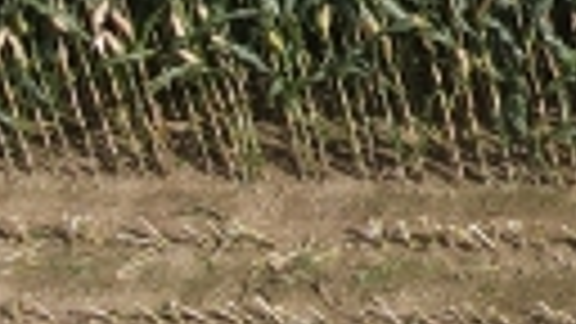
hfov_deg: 10.6
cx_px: 1526
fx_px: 2490
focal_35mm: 163
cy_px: -400
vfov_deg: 7.1
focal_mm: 4.5
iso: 100
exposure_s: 1/725
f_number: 2.8
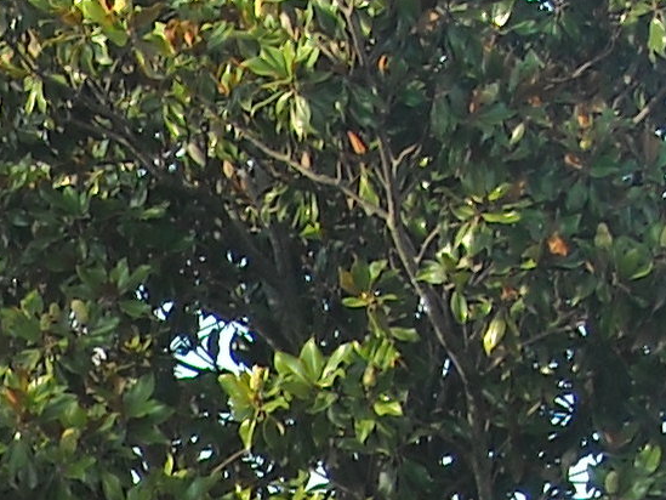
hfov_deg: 8.8
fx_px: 4003
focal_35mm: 208
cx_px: -801
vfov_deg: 6.7
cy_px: 1249
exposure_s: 1/201
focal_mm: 5.7
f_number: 2.8
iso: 64
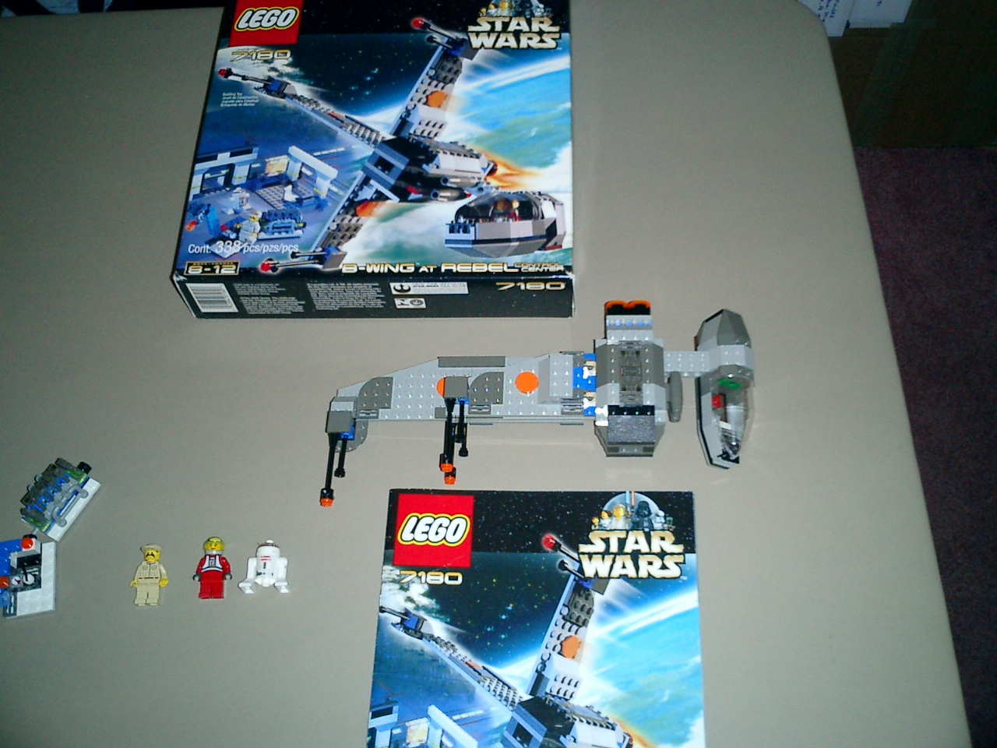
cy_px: 374
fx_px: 1037
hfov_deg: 51.4
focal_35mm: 36
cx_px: 498
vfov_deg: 39.7
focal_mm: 7.5
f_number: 3.2
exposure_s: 1/30
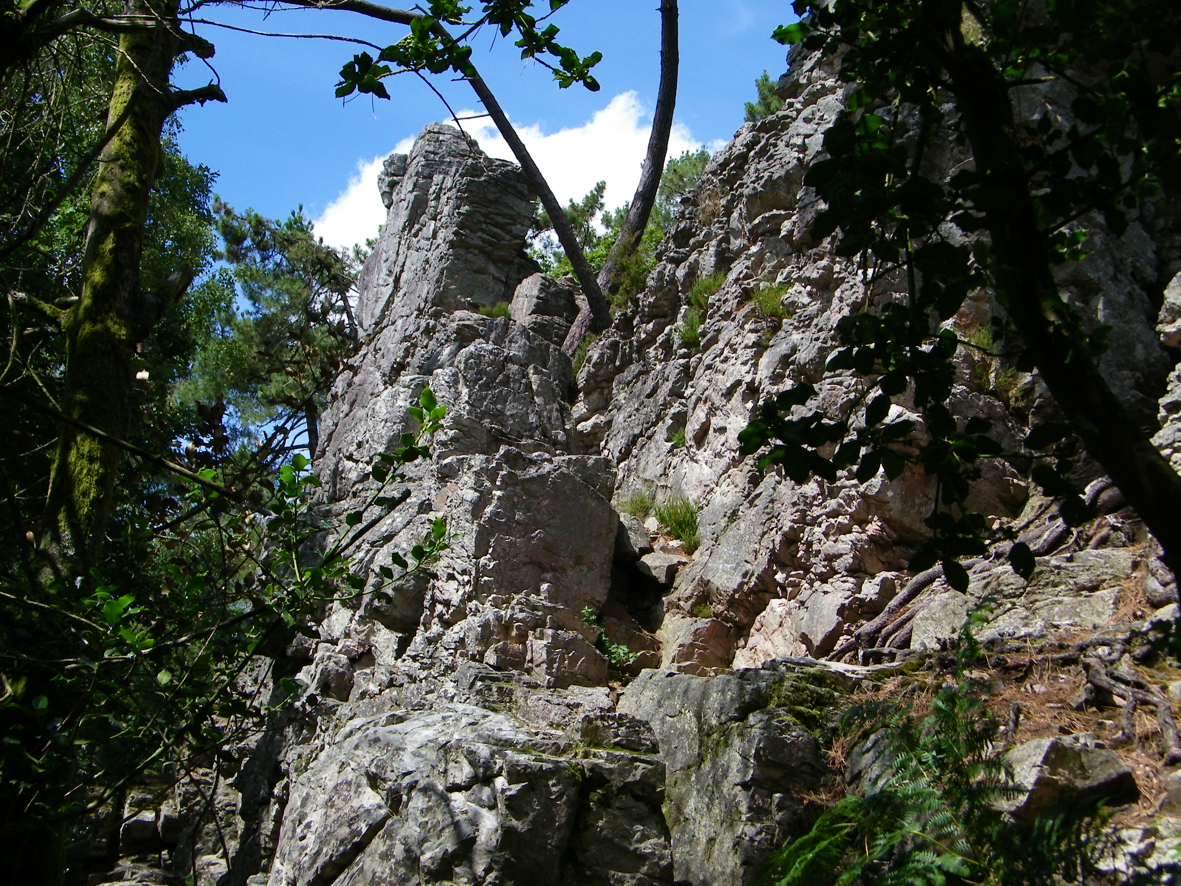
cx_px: 590
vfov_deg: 34.3
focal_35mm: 42
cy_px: 443
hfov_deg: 44.8
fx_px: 1433
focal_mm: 7.5
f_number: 7.6
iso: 80
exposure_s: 1/160
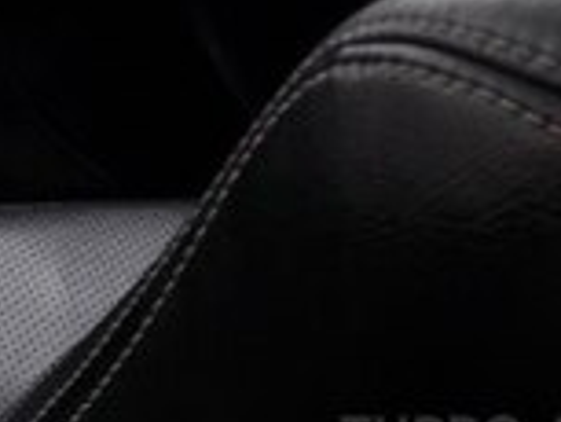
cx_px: -576
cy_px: -405
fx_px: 1963
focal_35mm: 121
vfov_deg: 11.2
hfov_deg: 13.7
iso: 40
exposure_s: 1/193
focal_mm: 3.7
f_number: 1.9
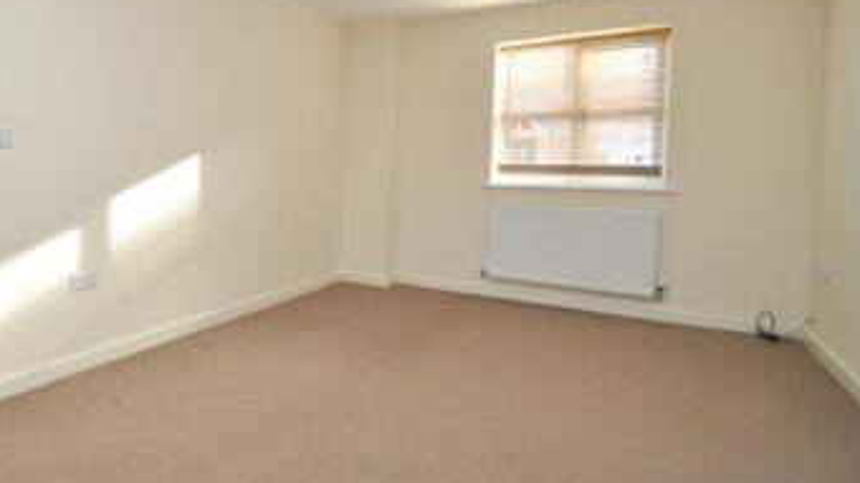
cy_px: 166
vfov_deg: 50.6
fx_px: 502
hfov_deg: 78.1
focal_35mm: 22
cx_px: 273
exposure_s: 1/60
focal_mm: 10
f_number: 4
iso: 800
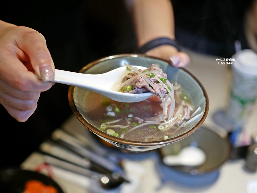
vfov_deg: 29.1
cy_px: 96
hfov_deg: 38.2
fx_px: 371
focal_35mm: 50
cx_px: 128
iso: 200
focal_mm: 25
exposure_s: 1/60
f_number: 1.8
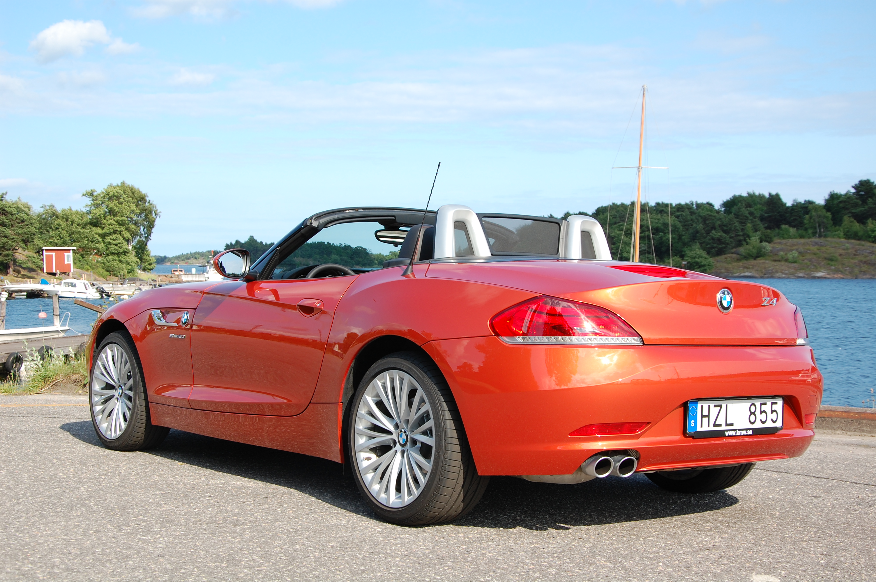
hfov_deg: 38.9
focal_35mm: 51
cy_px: 291
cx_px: 438
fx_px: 1240
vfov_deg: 26.4
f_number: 8
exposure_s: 1/250
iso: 200
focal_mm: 34
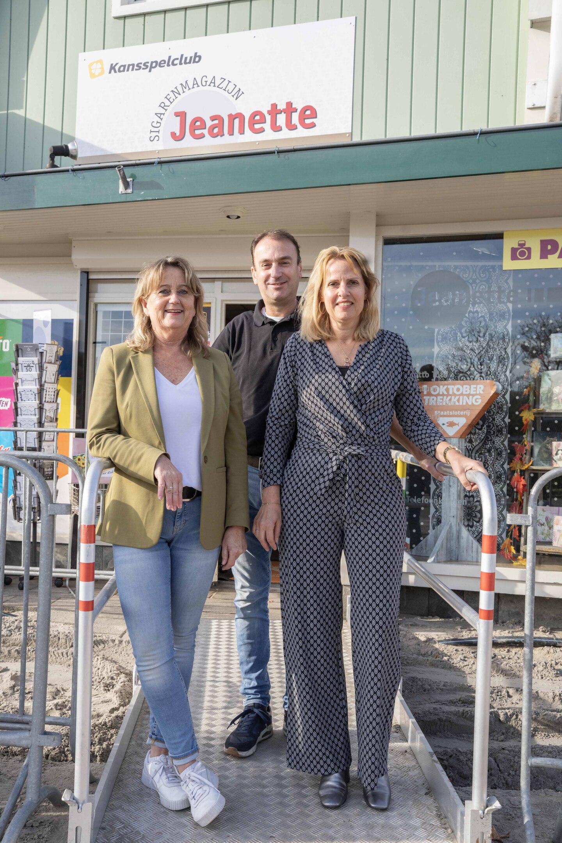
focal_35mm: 35
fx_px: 820
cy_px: 422
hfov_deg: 37.9
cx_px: 281
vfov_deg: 54.4
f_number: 8
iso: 200
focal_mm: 35
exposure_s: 1/200
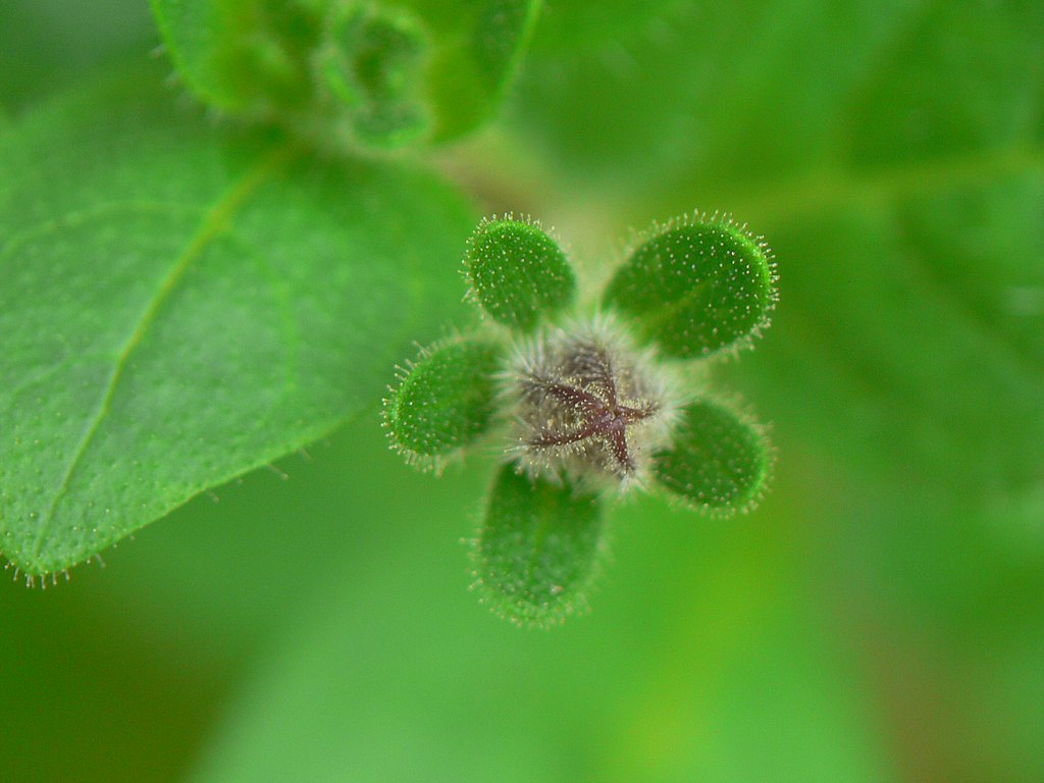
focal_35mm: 277
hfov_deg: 7.2
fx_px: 8354
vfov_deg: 5.4
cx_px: 522
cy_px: 392
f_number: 3.6
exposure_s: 1/100
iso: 100
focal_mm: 46.2
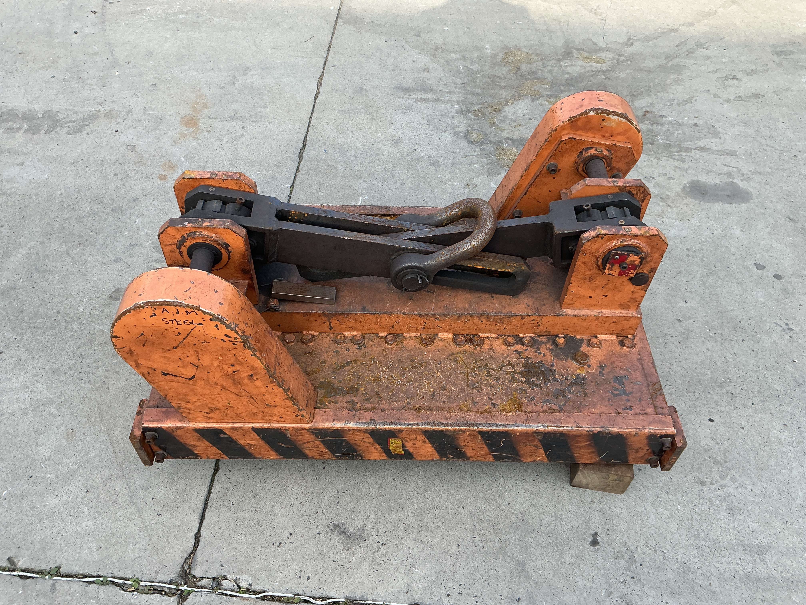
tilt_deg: -50.5
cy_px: 302
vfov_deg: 48.2
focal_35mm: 29
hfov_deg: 61.7
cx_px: 403
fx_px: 675
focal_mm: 3
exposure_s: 1/435
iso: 25
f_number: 1.8
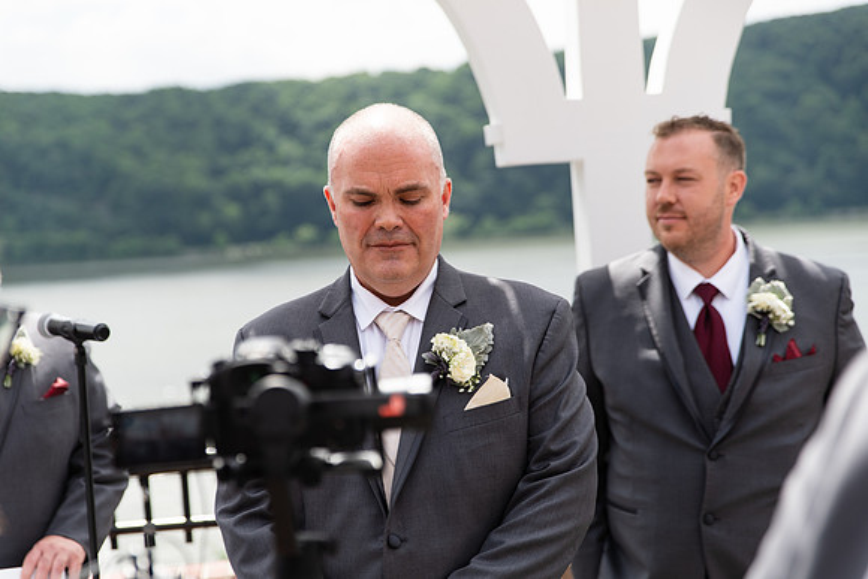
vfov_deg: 19.5
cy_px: 290
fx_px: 1688
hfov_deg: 28.8
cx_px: 434
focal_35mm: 70
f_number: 2.8
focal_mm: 70
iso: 125
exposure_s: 1/1250
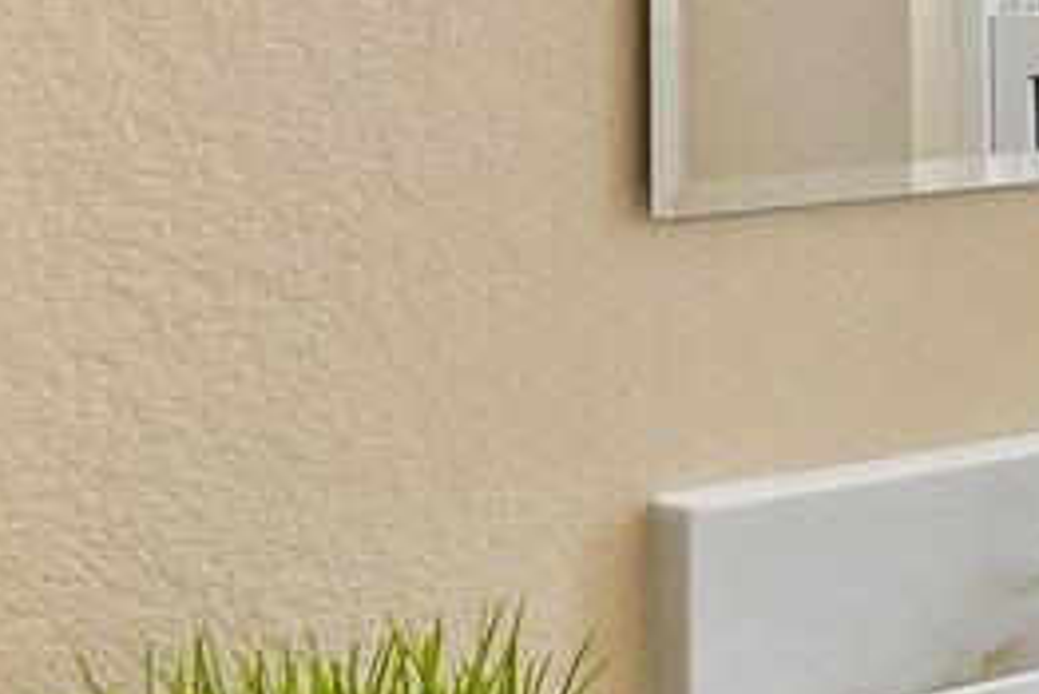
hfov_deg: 13.6
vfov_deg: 10.7
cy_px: -228
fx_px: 3609
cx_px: 2169
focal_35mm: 125
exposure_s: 1/25
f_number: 8
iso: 400
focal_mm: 16
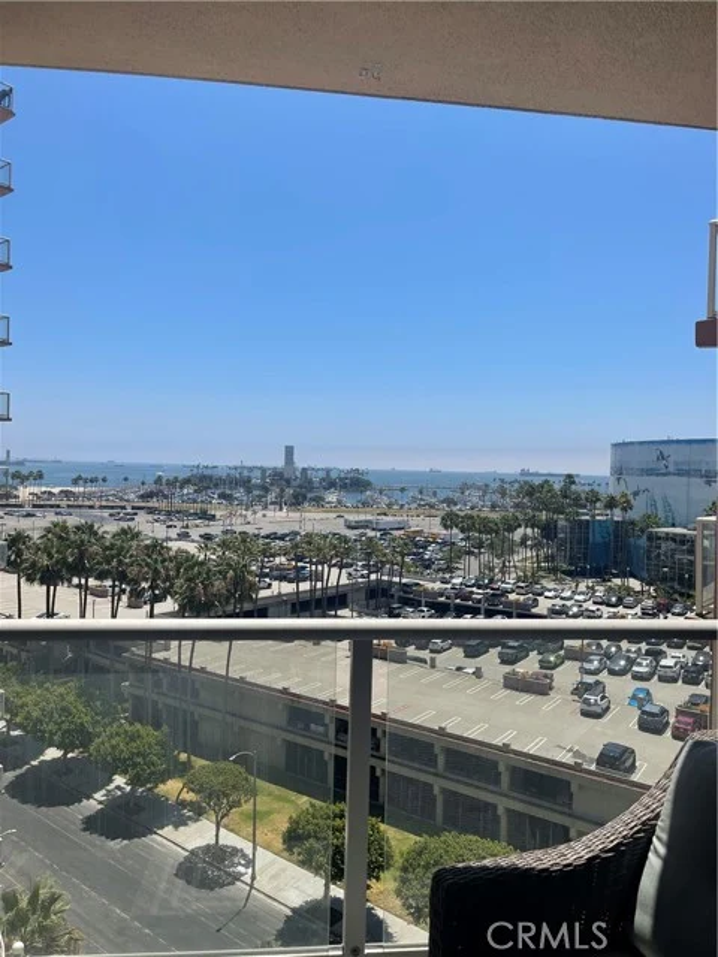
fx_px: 691
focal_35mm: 25
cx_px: 359
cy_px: 478
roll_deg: -1.4
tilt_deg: -0.8
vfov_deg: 69.4
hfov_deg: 54.9
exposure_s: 1/4902
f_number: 1.6
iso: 32
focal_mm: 5.1
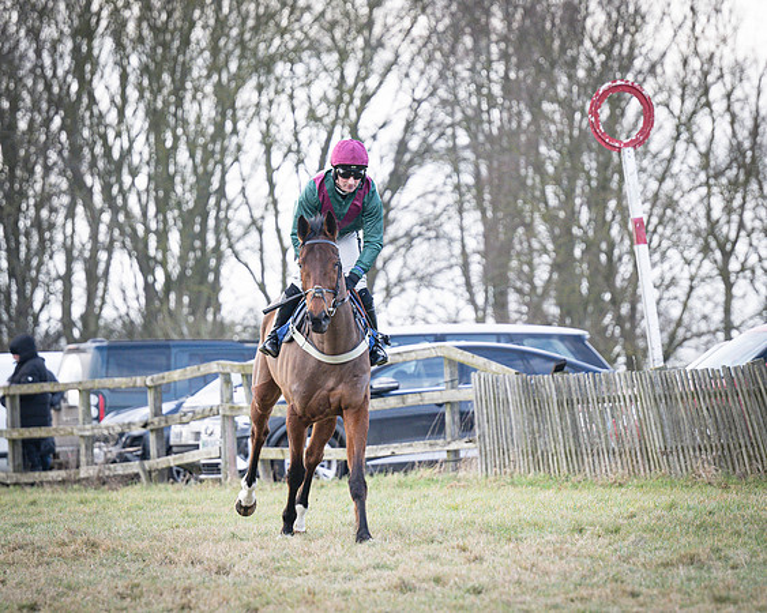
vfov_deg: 4.5
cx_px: 348
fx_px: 7775
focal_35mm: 343
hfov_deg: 5.6
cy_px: 301
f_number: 2.8
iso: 400
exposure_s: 1/1600
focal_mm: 160
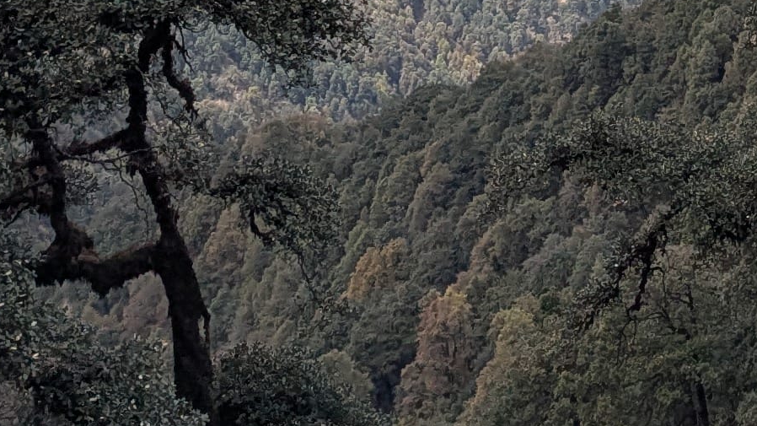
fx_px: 2388
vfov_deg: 8.9
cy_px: -686
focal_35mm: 119
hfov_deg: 17.1
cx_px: 955
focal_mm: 6.81
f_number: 1.85
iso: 42
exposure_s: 1/2410
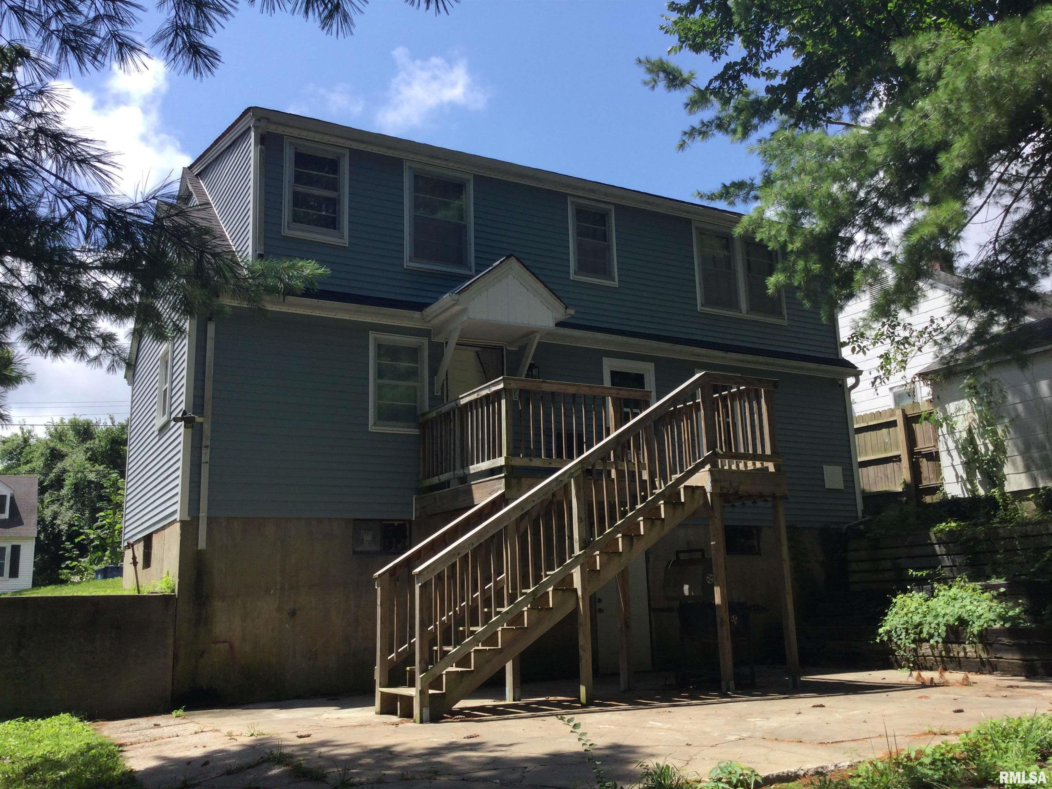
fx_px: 942
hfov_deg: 58.4
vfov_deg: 45.4
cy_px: 394
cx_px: 526
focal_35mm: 31
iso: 25
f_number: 2.4
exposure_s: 1/791
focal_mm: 3.3
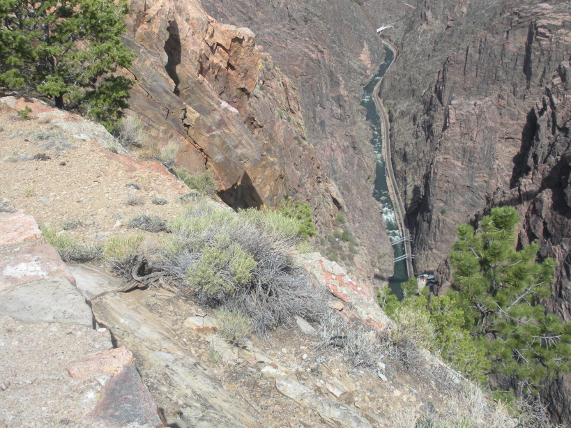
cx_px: 295
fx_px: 742
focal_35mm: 45
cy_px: 193
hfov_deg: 42.1
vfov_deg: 32.2
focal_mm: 6.3
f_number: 3.5
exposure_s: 1/522
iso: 64
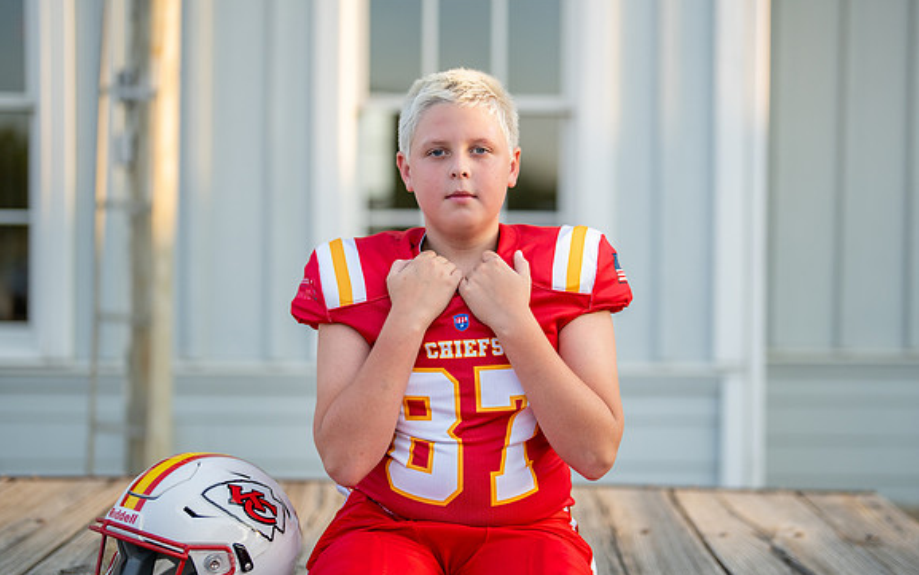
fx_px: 1503
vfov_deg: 21.7
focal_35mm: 60
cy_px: 276
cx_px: 481
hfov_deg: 34.0
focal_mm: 50
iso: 200
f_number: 1.2
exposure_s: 1/3200
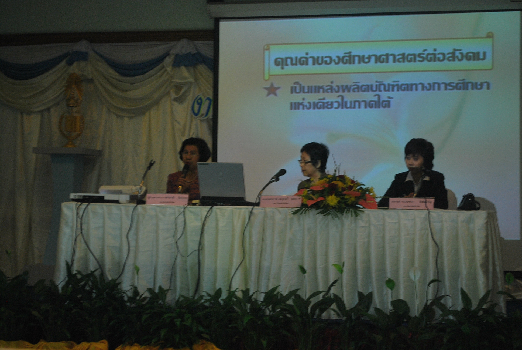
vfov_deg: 16.6
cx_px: 261
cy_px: 175
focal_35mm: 82
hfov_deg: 24.6
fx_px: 1198
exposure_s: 1/20
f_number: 6.3
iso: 400
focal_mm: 55
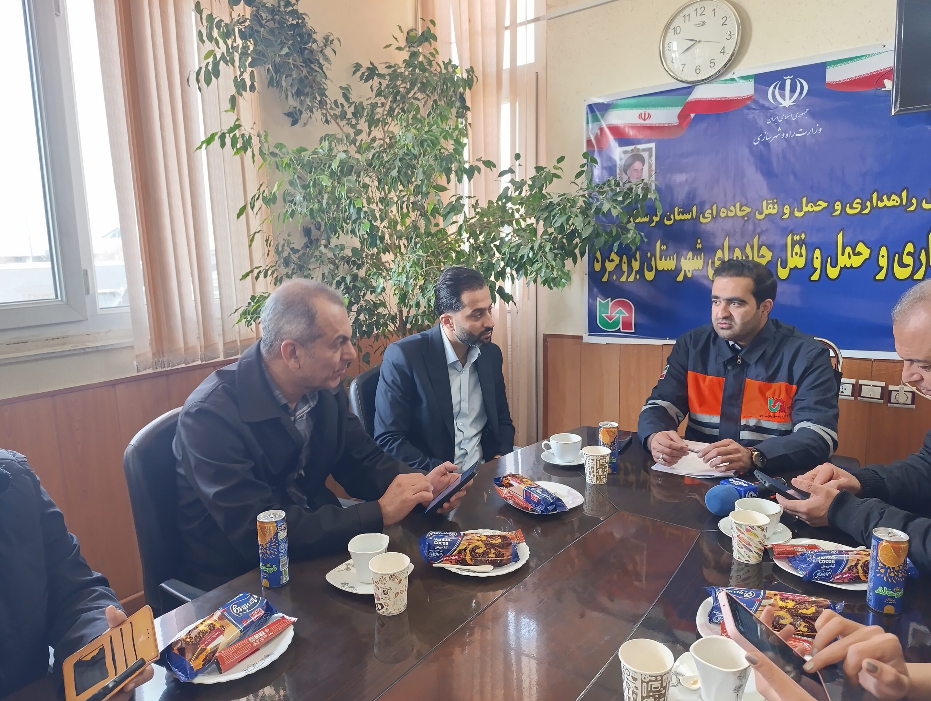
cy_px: 350
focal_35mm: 23
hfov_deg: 73.8
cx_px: 466
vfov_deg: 59.0
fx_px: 620
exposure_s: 1/100
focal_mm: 6.14
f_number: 1.6
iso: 1000
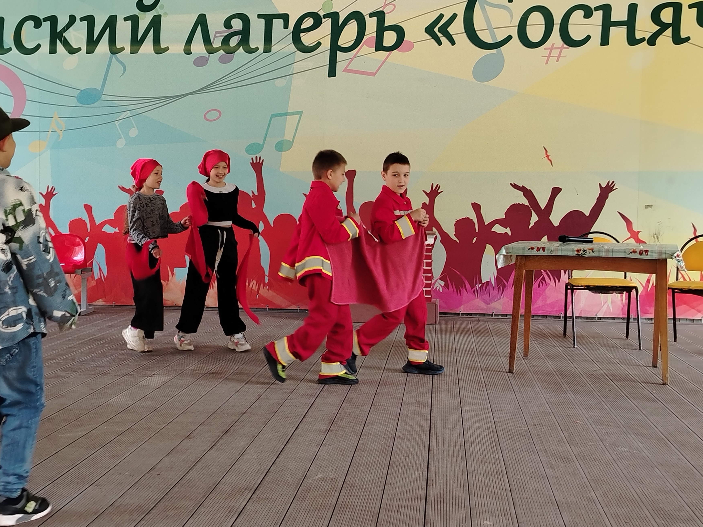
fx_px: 934
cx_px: 312
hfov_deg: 41.2
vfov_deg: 31.5
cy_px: 237
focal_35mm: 46
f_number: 1.75
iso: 534
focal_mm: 5.25
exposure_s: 1/100
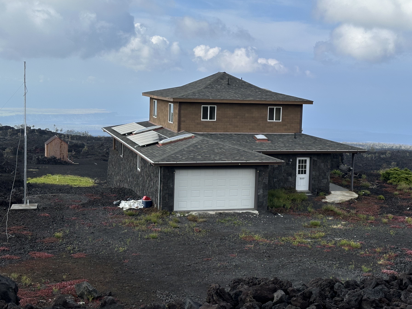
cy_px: 138
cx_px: 221
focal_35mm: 54
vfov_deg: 27.0
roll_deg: -2.3
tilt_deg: -6.3
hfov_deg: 35.5
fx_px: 643
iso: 64
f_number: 1.78
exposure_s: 1/4566
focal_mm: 6.86
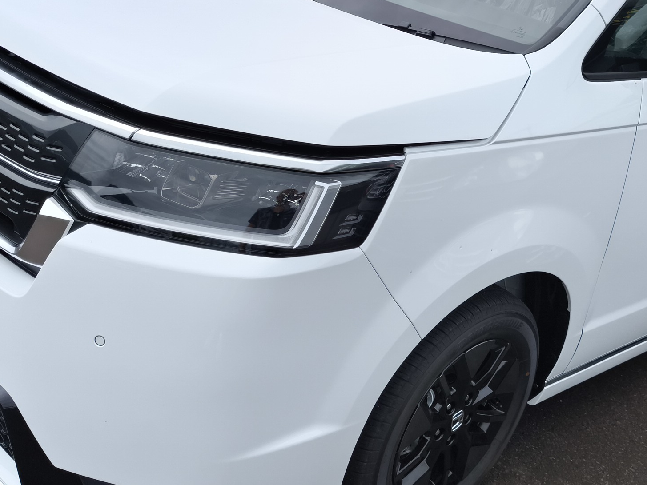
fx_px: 822
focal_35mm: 44
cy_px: 168
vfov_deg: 32.6
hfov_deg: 42.8
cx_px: 373
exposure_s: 1/968
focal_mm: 4.71
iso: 50
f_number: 1.7
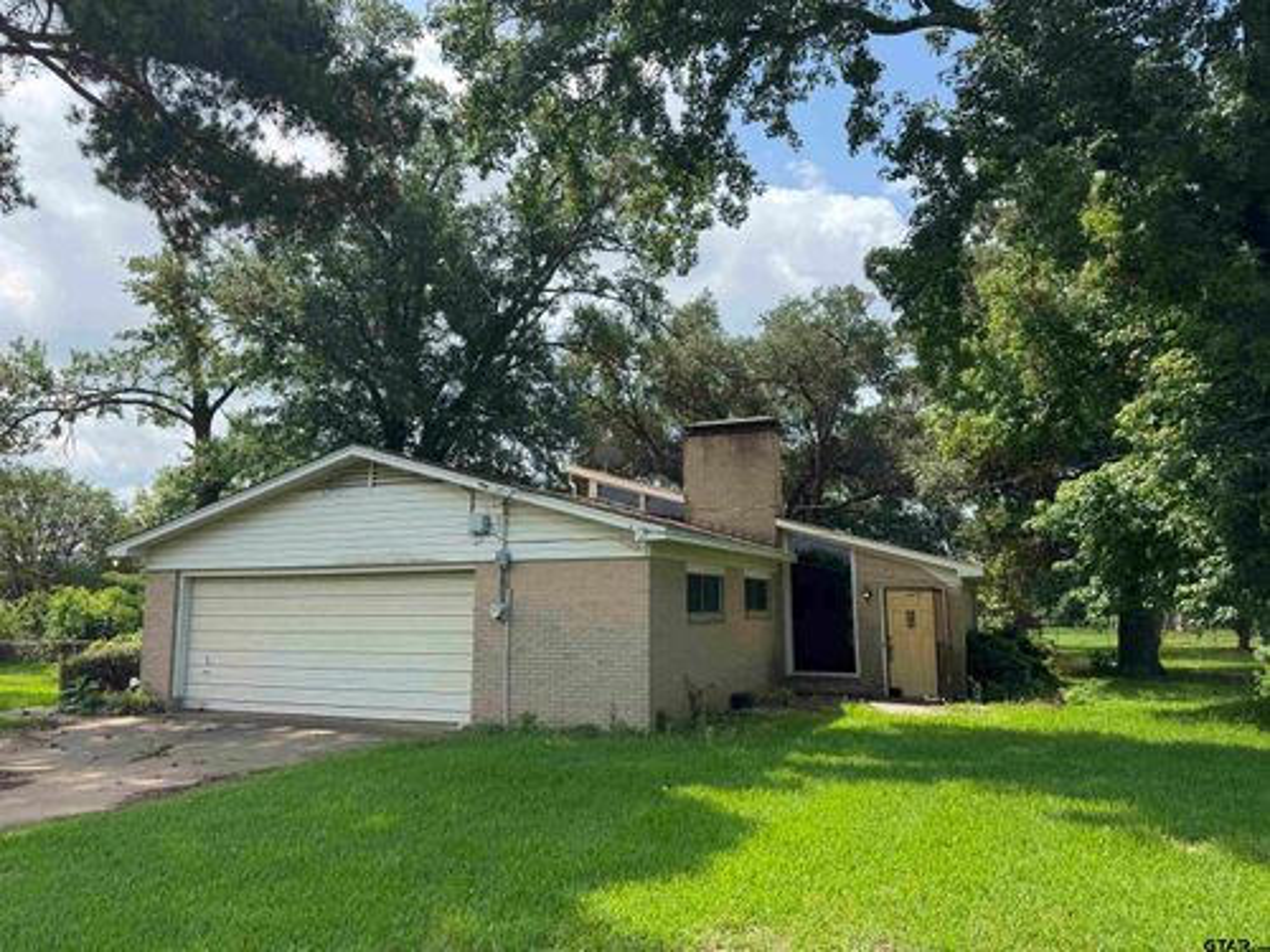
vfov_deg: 56.8
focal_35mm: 24
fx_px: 881
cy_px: 476
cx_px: 635
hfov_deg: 71.6
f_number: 1.78
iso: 80
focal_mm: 6.76
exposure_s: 1/1818
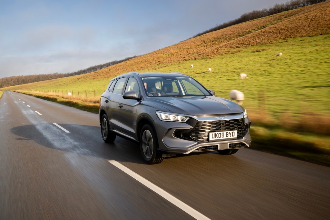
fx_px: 316
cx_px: 165
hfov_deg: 55.1
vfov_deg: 38.3
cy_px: 110
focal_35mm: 34
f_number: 13
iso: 400
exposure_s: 1/40
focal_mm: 34.5
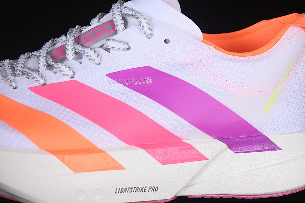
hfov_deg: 27.0
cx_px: 152
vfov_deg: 18.2
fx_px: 635
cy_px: 102
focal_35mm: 75
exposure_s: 1/80
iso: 160
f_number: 7.1
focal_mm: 50
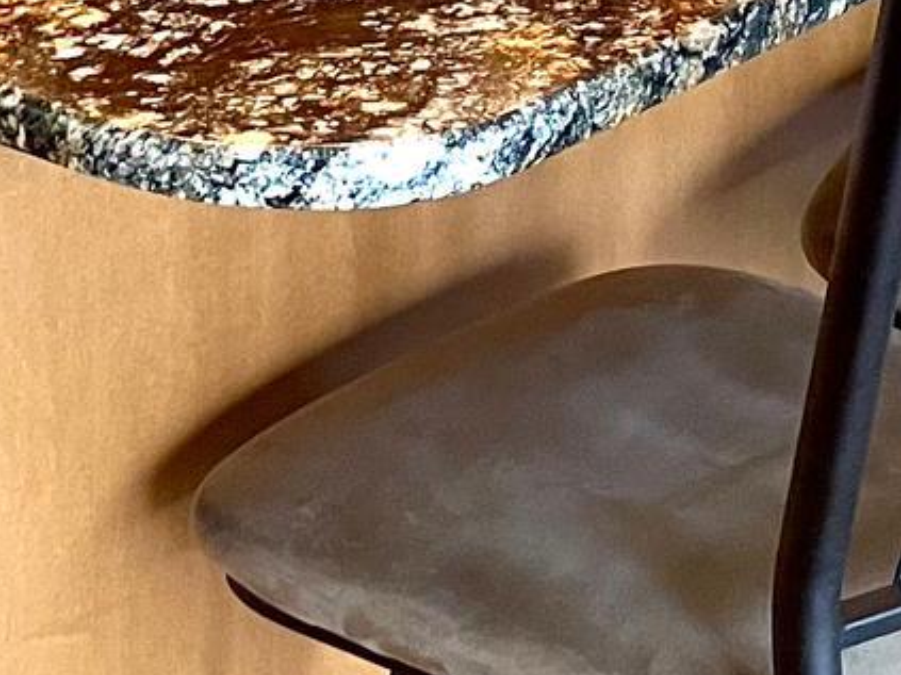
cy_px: -756
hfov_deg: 15.6
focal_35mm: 126
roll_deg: -1.0
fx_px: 3279
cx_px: 426
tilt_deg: -8.0
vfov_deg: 10.6
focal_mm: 4.2
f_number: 1.6
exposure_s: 1/60
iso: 125
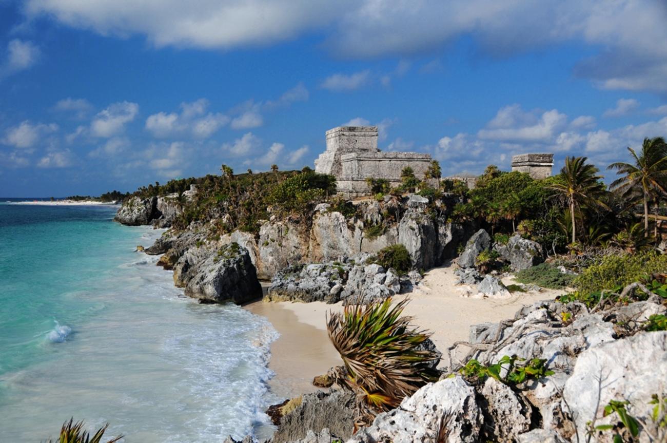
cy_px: 222
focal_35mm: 36
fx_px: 666
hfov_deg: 53.2
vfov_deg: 36.8
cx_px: 334
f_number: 5.6
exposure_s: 1/500
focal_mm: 24
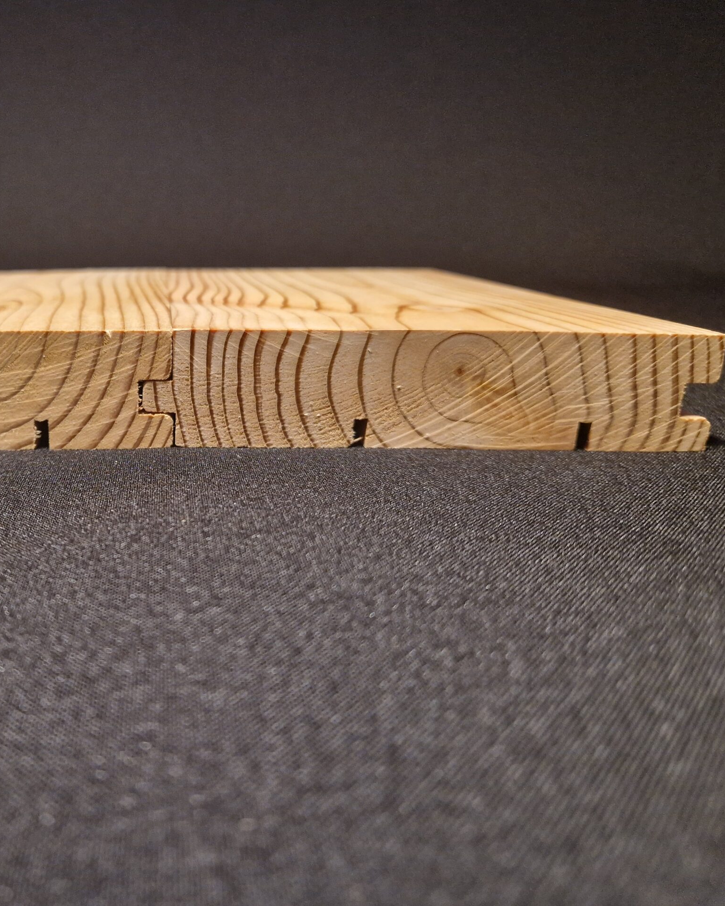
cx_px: 162
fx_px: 805
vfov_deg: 58.8
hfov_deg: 46.4
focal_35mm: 30
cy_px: 453
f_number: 1.8
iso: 320
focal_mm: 5.4
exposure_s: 1/33
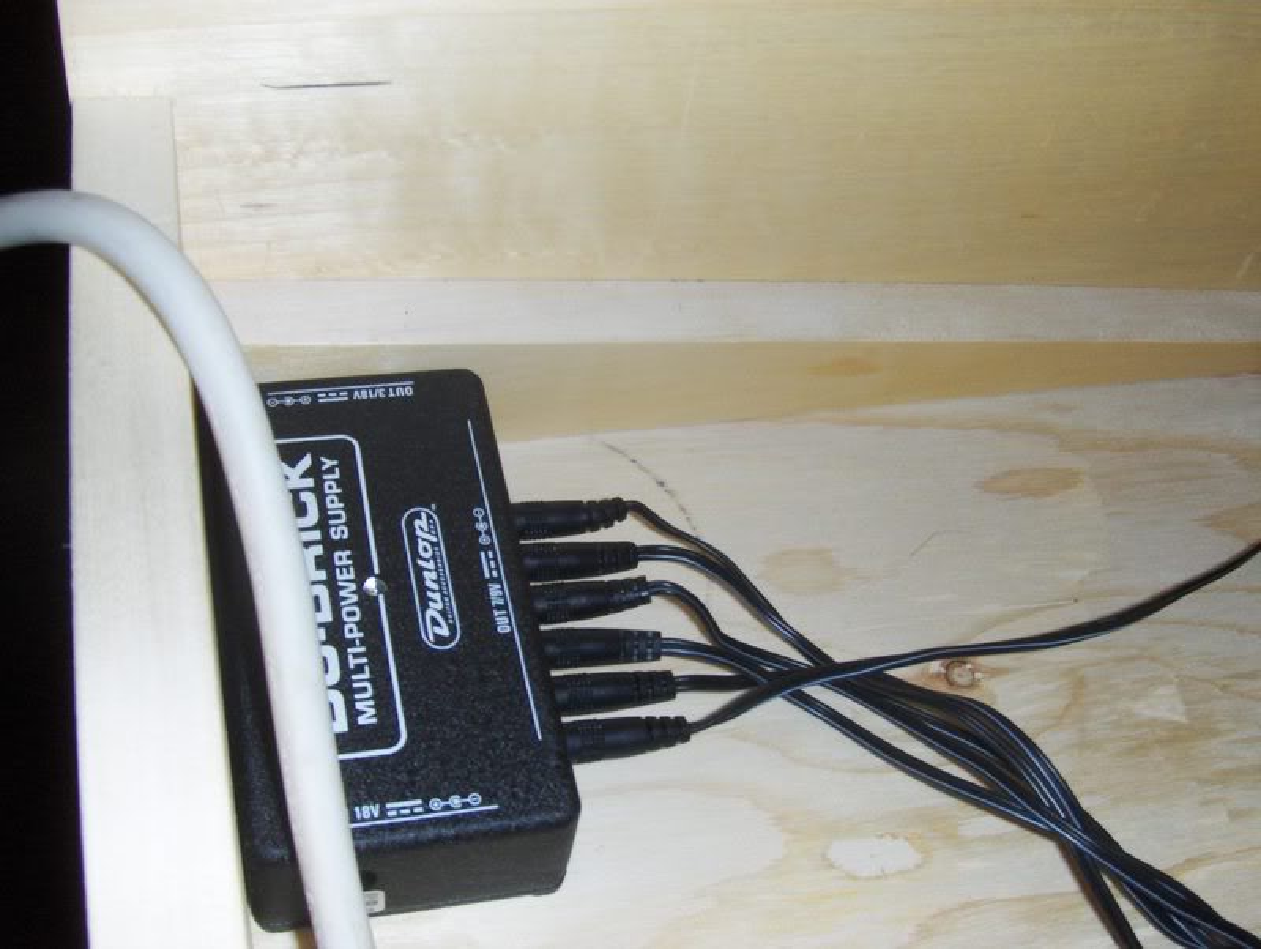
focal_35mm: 41
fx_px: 1495
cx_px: 630
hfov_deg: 45.7
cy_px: 474
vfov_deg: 35.2
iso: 100
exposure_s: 1/60
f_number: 5.09
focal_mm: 6.5
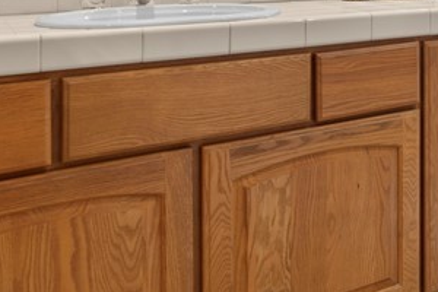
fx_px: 706
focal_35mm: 58
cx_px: 602
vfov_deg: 21.6
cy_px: -64
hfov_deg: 27.4
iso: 200
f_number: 9
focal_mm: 16
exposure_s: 3.2
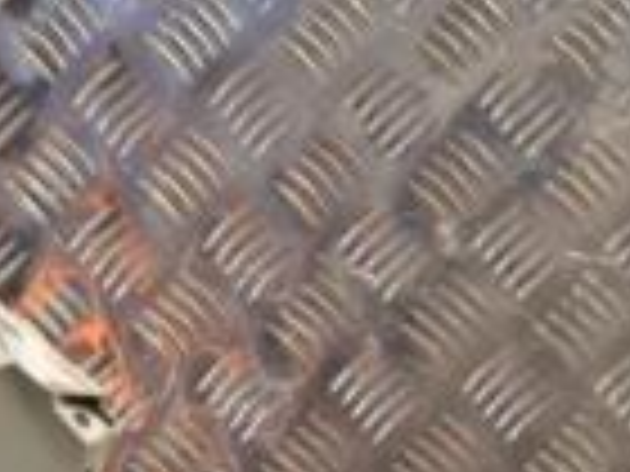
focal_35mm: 148
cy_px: 895
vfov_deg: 9.5
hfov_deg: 12.0
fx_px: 2694
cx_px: -580
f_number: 10
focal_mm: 24
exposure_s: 1/400
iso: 3200
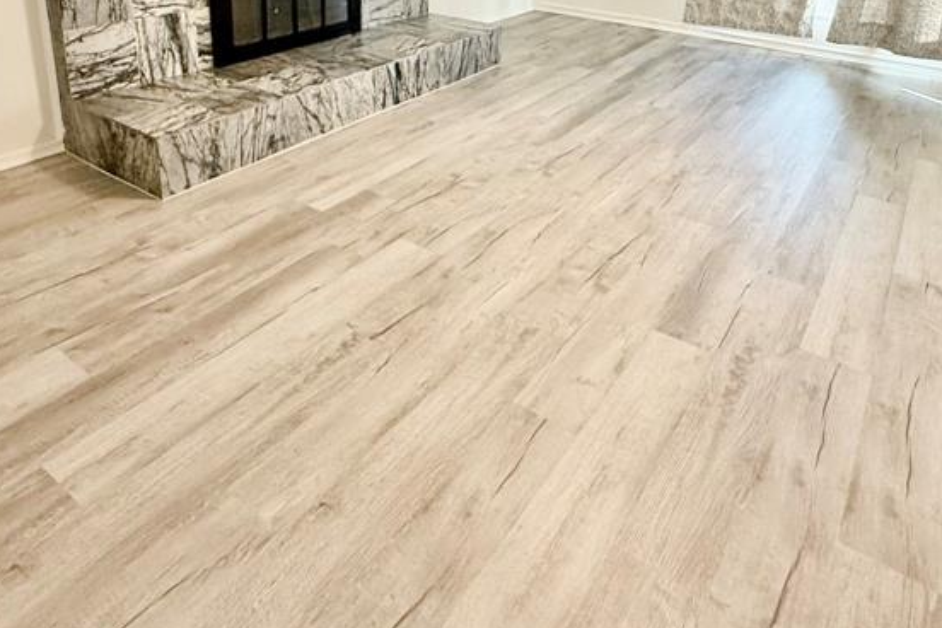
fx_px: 706
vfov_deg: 44.1
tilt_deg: -16.6
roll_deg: -1.7
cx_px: 454
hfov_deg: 67.4
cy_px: 75
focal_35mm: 27
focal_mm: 2.22
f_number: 2.2
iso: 400
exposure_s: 1/120
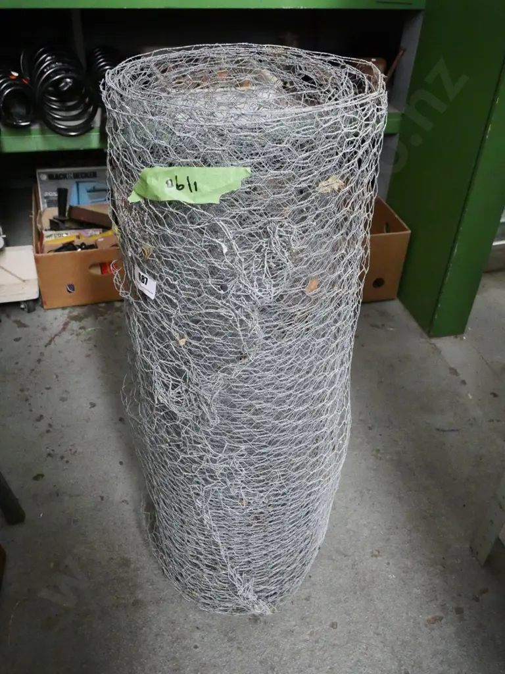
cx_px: 252
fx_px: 584
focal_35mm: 30
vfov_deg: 60.0
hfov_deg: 46.8
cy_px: 337
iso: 6400
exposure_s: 1/160
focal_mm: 15
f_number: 5.6
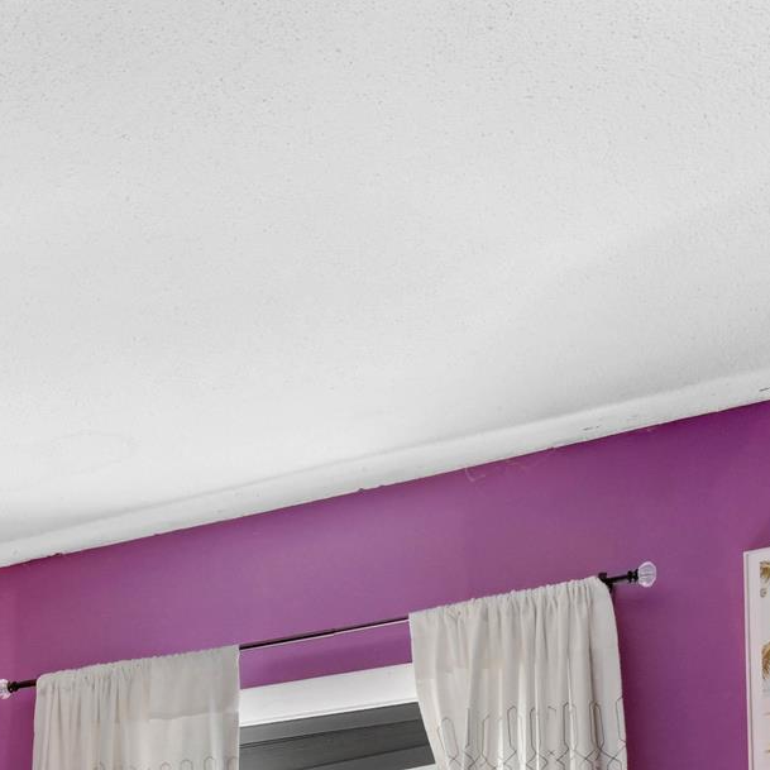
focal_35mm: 60
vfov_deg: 23.7
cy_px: 1104
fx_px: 1510
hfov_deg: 26.0
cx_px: -121
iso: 1000
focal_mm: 14
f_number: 14
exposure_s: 1/2.5
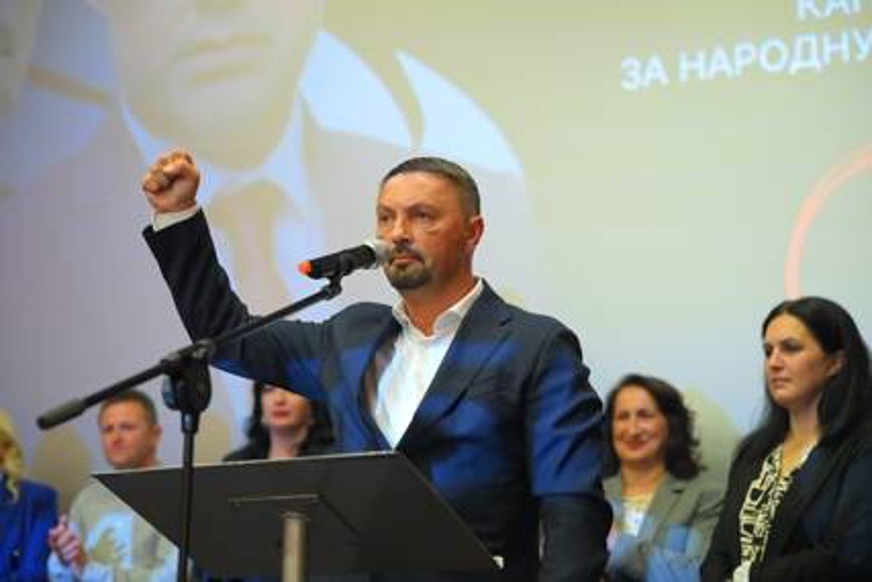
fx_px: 1890
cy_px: 291
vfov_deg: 17.5
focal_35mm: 78
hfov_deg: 26.0
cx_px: 436
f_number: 3.2
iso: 6400
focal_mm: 78
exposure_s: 1/250
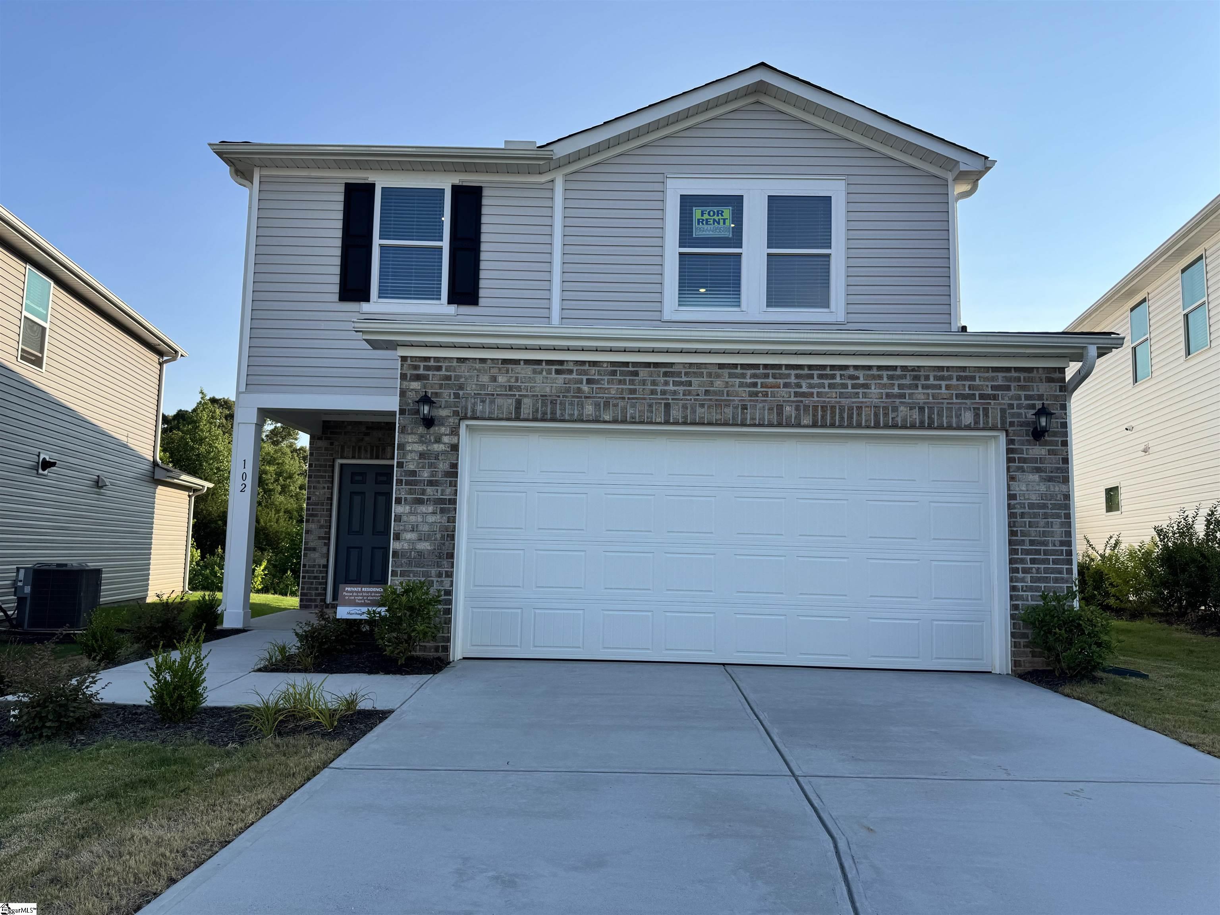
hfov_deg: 71.6
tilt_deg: +6.0
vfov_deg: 56.8
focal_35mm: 24
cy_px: 458
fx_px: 846
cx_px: 610
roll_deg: -1.4
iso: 80
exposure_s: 1/2710
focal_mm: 6.76
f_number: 1.78
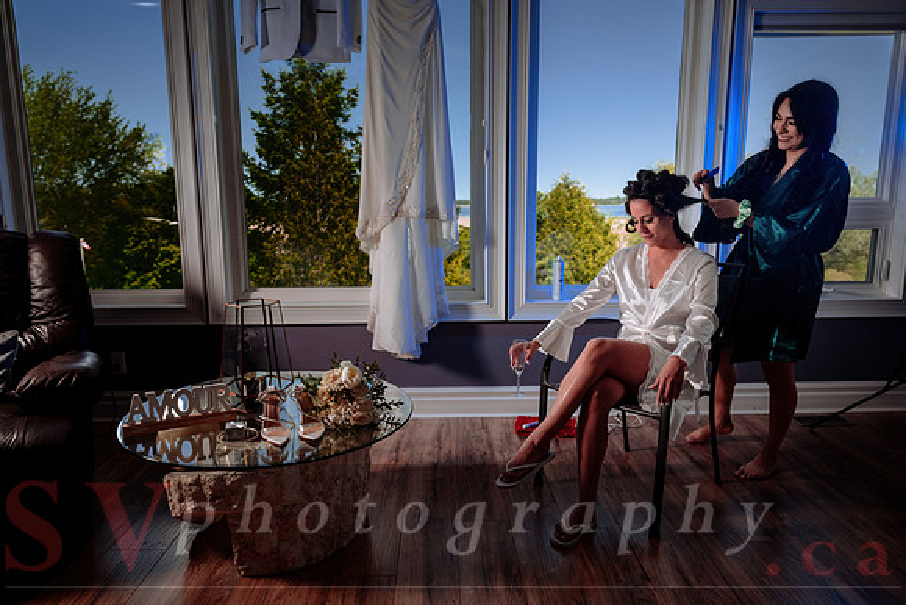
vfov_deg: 53.2
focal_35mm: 24
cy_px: 302
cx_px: 453
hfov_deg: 73.7
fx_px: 604
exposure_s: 1/200
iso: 64
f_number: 4.5
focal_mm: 24
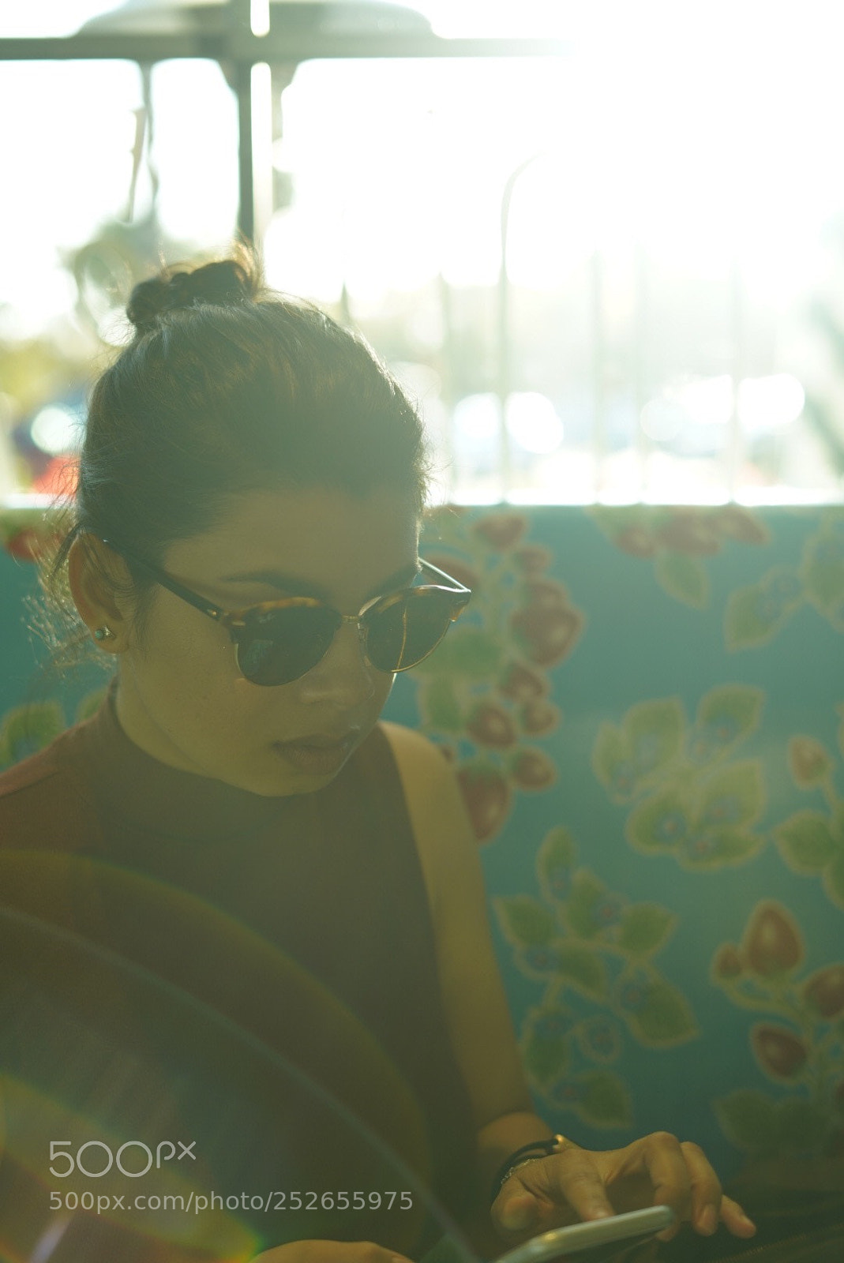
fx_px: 1756
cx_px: 422
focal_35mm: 50
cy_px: 632
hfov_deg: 27.0
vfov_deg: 39.6
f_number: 2.2
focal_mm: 50
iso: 320
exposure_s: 1/400
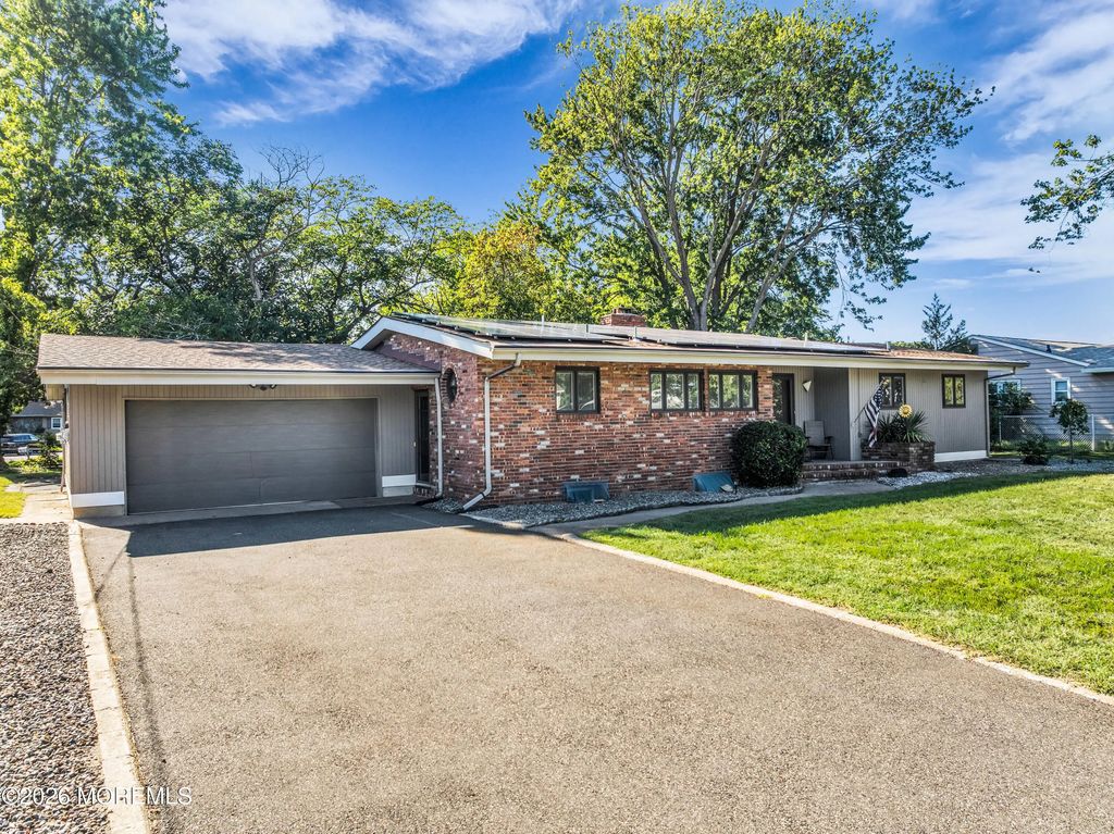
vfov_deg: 56.8
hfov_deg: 71.6
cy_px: 417
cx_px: 557
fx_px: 772
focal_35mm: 24
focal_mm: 12.29
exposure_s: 1/1250
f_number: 2.8
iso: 210
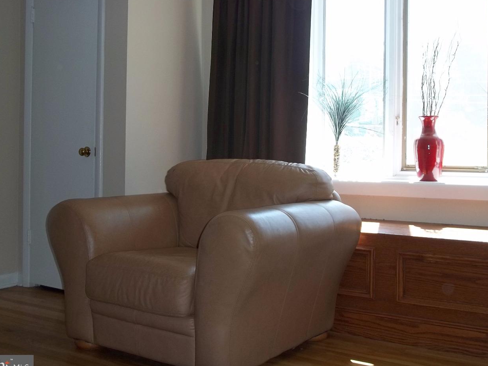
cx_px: 249
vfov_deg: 34.3
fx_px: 592
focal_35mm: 42
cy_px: 164
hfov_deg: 44.8
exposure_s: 1/60
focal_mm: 6.5
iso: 64
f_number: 3.1
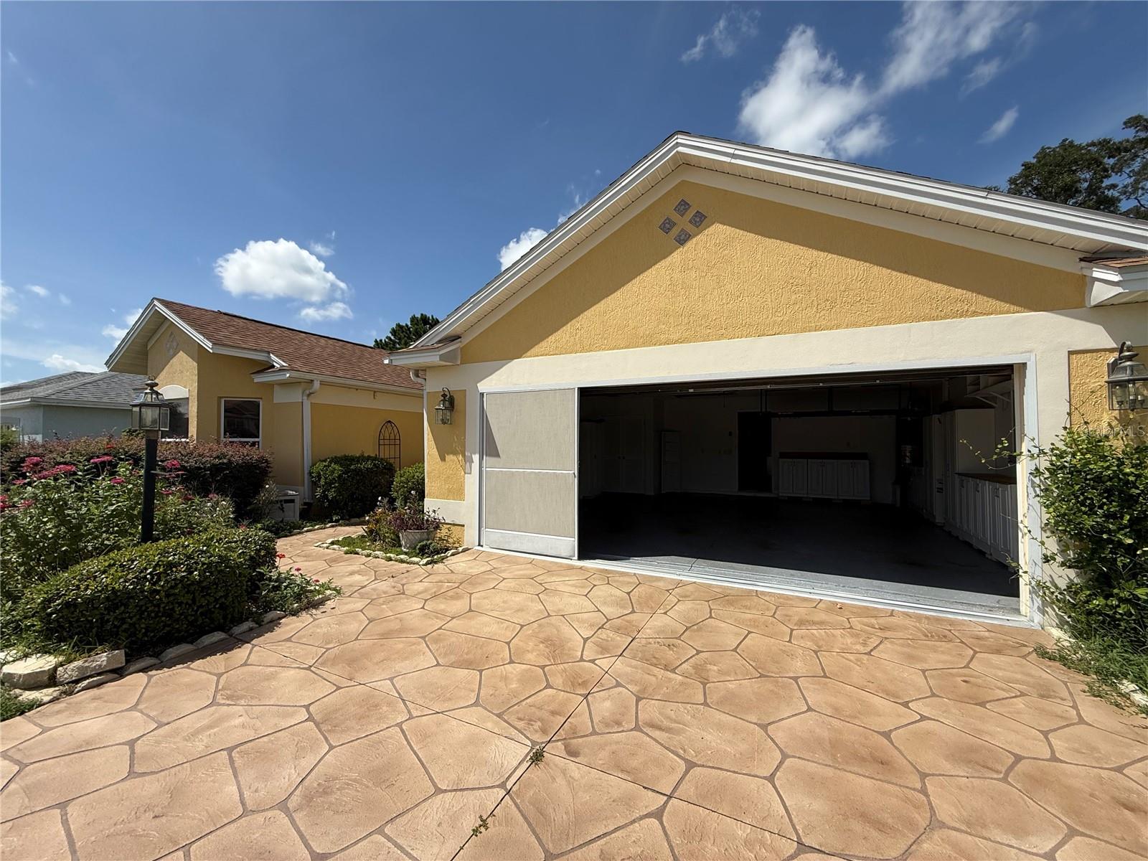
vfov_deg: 85.7
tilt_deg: +3.2
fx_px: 464
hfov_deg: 102.1
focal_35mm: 14
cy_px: 430
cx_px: 574
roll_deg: -0.7
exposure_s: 1/2976
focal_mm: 2.22
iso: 50
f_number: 2.2
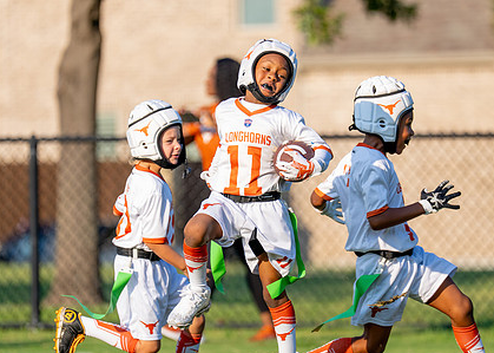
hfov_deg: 5.1
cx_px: 286
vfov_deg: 3.6
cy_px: 206
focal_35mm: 396
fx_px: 5554
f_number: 2.8
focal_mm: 200
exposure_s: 1/2000
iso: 200
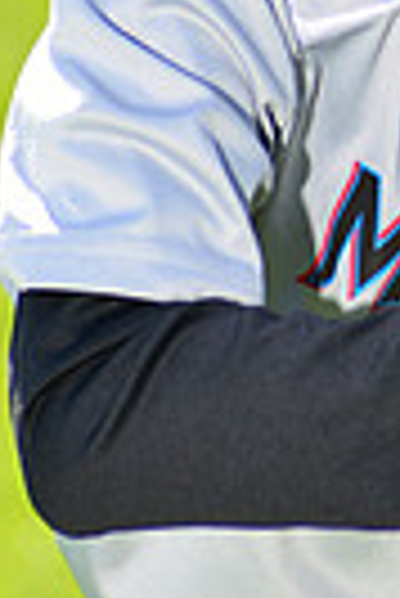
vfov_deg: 2.8
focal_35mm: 739
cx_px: 555
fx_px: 12284
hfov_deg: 1.9
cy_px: -333
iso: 100
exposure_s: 1/250
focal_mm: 170
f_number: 5
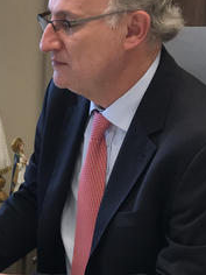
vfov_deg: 20.5
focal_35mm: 95
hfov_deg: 14.9
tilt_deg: -12.0
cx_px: -54
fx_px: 754
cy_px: 200
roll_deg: +1.3
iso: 32
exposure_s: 1/60
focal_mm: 3.99
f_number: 1.8
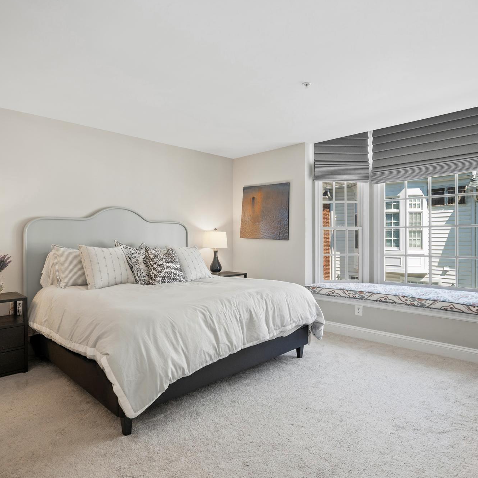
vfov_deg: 72.1
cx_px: 247
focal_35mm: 21
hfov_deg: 72.1
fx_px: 328
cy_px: 242
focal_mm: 16
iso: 200
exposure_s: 1/25
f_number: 4
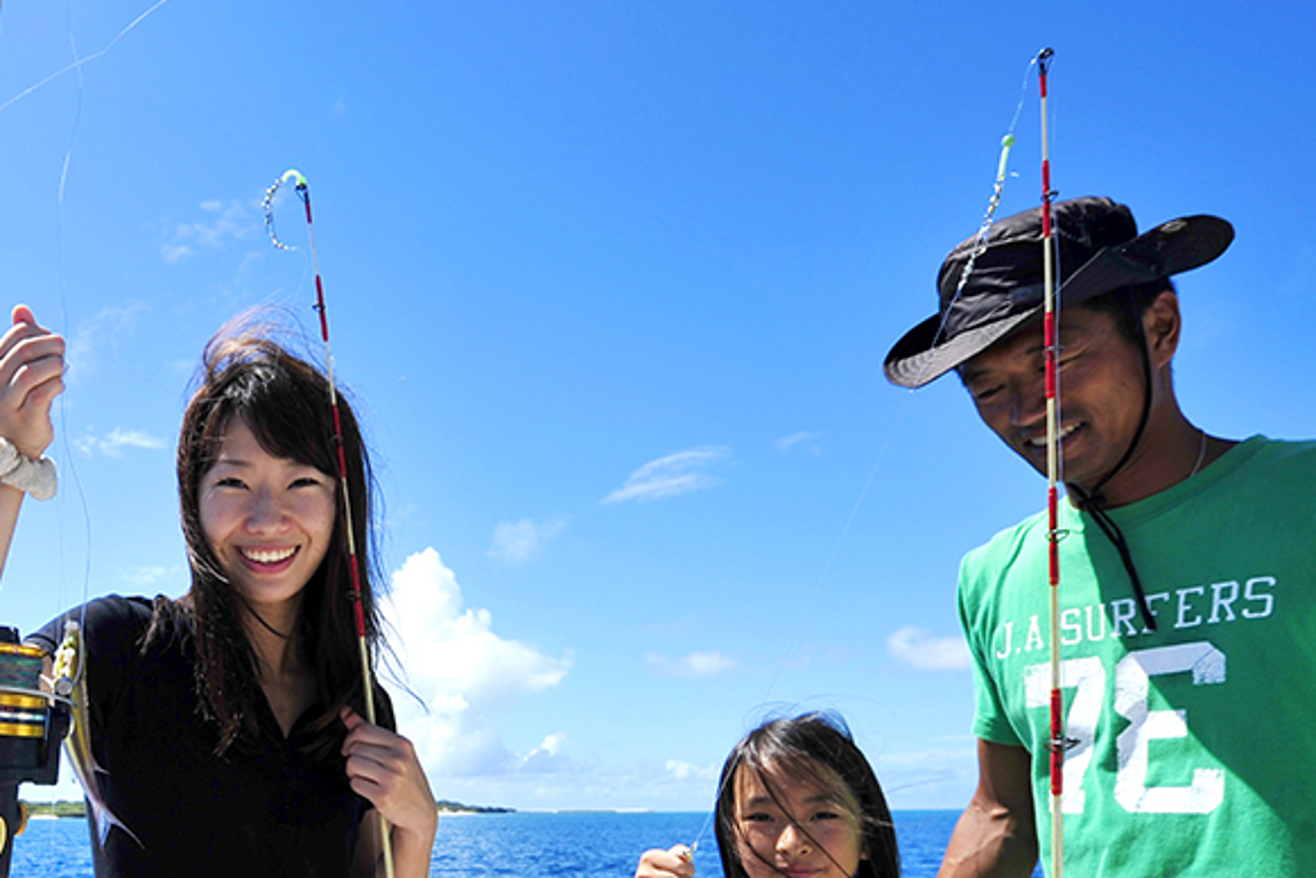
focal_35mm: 33
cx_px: 133
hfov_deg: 50.7
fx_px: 1206
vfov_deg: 38.5
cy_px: 697
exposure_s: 1/1000
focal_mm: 16
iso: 200
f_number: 8
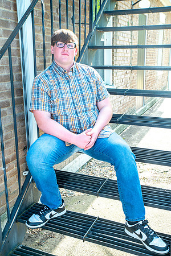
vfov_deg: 50.7
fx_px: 271
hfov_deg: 35.1
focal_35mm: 38
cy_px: 128
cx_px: 86
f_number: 7.1
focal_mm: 38
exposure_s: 1/100
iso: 320
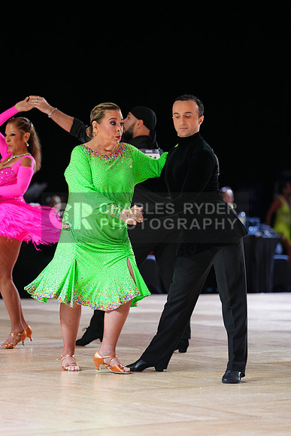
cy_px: 218
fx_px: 1842
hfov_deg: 9.0
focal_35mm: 152
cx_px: 146
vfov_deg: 13.5
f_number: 2.8
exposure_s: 1/400
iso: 1250
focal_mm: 152
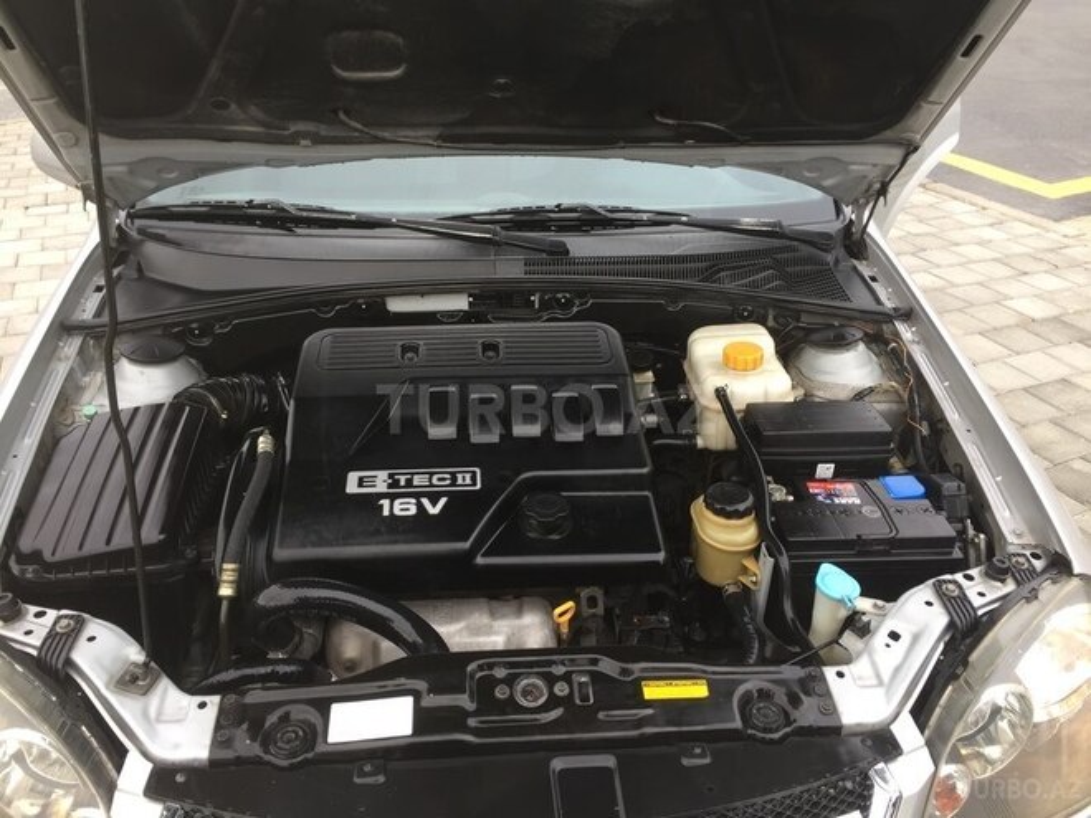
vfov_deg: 48.2
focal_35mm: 29
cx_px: 546
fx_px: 914
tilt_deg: -28.4
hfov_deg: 61.7
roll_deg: -0.2
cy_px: 409
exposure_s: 1/106
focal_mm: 4.15
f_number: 2.2
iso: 32
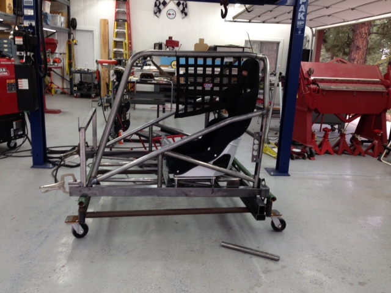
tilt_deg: -13.2
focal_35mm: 33
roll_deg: -2.4
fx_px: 373
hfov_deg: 55.4
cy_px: 146
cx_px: 196
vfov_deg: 42.9
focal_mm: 4.12
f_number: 2.4
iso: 50
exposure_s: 1/33
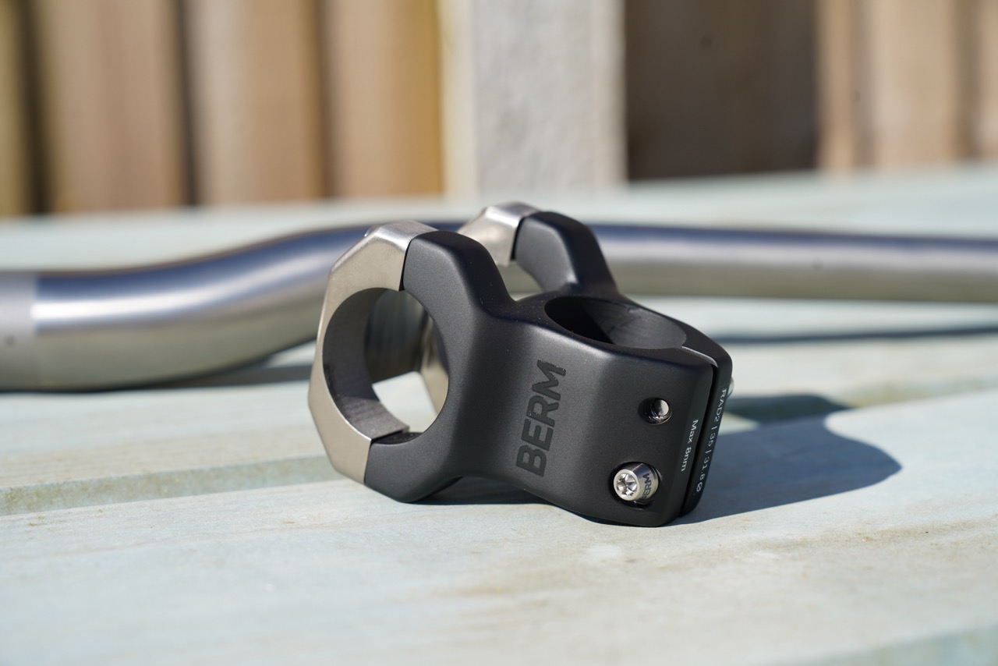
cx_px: 499
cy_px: 333
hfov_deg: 28.8
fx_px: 1941
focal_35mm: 70
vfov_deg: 19.5
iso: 100
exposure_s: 1/250
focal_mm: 70
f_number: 6.7
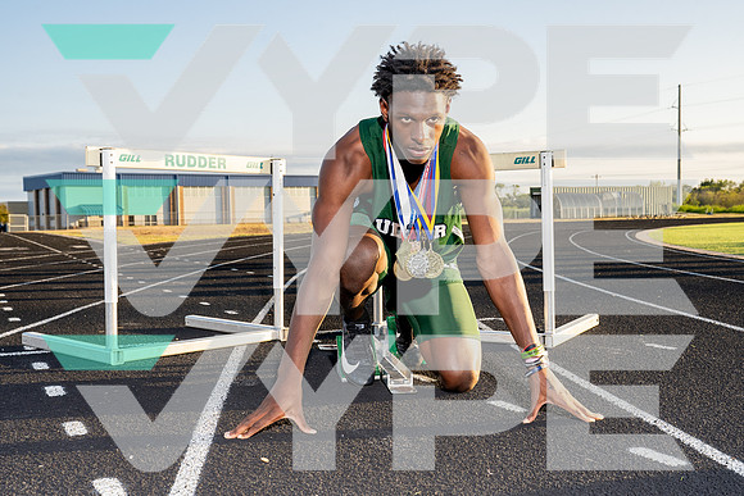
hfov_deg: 49.1
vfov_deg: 33.9
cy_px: 248
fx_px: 815
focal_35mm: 39
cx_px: 372
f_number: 8
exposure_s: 1/250
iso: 200
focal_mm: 38
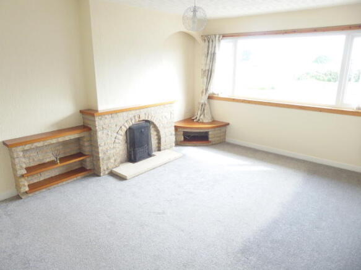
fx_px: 250
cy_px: 135
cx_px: 180
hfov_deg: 71.6
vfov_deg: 56.8
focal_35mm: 24
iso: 250
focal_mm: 4.3
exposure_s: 1/60
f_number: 3.3
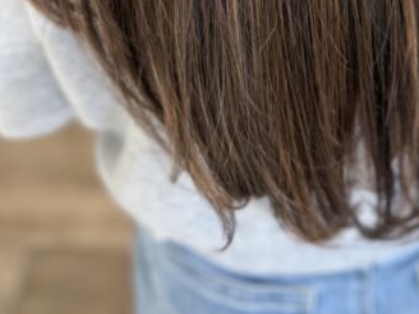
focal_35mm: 75
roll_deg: +4.2
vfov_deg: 15.4
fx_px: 908
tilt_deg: -22.7
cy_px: -325
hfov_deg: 25.8
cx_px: 294
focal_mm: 6.76
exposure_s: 1/323
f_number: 1.78
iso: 100
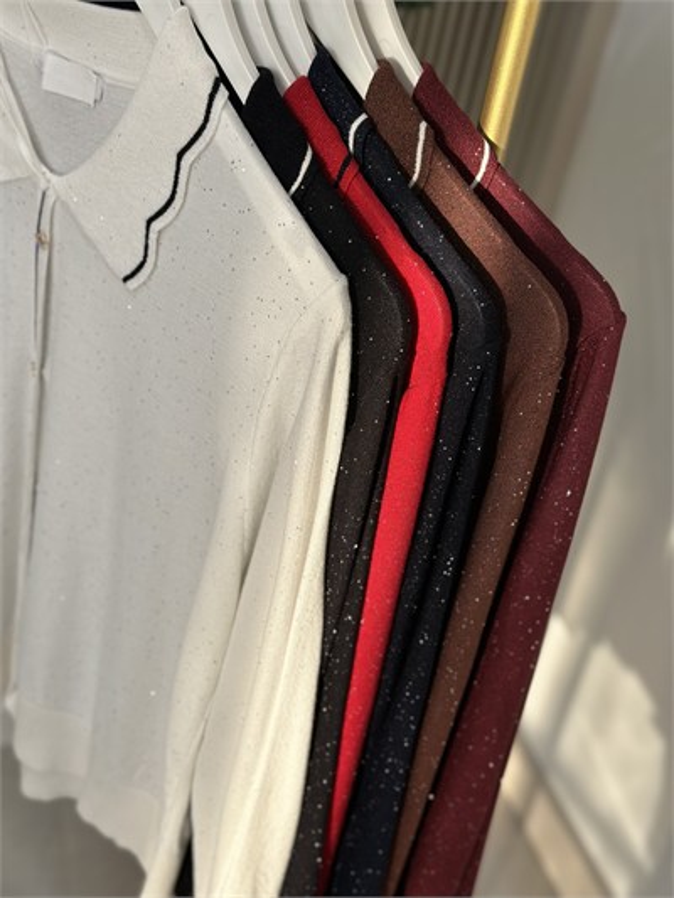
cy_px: 449
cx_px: 337
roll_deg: -12.4
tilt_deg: -34.1
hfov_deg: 30.3
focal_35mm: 48
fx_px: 1246
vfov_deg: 39.6
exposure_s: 1/634
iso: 80
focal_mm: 6.86
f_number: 1.78
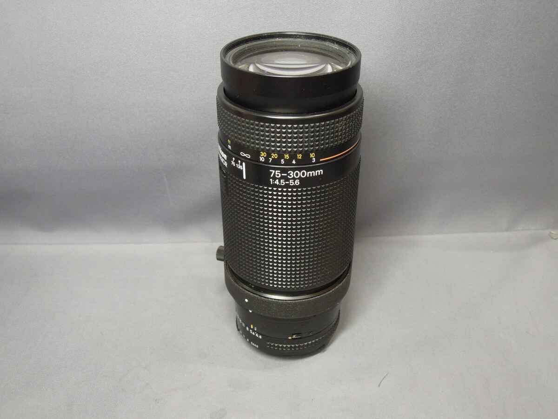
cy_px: 210
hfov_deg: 46.8
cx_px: 279
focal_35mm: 40
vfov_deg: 36.0
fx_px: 645
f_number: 3.3
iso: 400
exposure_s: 1/40
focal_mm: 7.2
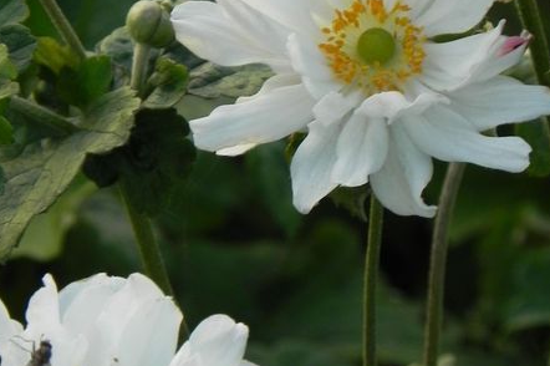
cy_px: 105
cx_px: 225
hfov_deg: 3.2
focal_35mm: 635
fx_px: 9694
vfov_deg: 2.2
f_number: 5
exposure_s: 1/30
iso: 160
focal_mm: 59.9
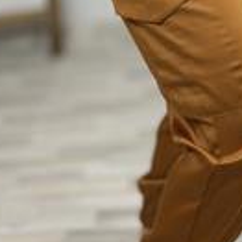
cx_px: 170
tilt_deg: -42.4
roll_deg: +3.0
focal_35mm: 134
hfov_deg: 13.0
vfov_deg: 13.0
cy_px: 54
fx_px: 1060
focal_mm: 6.86
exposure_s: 1/100
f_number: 1.78
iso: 100
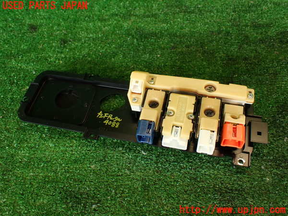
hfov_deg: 56.8
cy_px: 108
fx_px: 266
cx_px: 144
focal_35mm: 32
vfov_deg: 44.2
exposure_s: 1/60
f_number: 2.4
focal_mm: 5.79
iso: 200
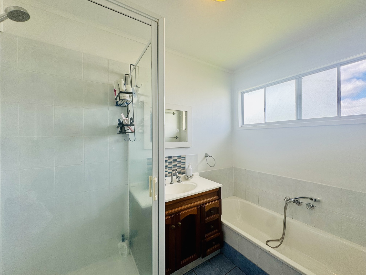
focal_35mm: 14
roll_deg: +1.3
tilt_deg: +0.4
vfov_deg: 85.7
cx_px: 183
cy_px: 138
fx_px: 148
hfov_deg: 102.1
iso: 50
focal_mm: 2.22
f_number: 2.2
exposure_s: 1/99
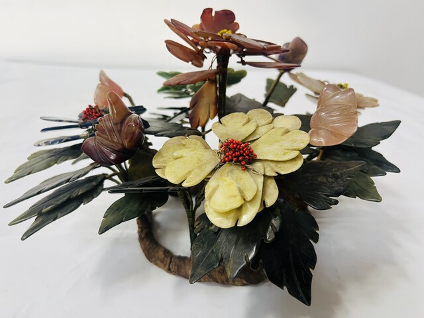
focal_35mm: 26
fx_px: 318
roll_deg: -0.6
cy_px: 159
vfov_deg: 53.1
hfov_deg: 67.3
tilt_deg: -27.0
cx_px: 212
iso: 125
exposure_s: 1/94
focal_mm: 5.7
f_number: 1.5
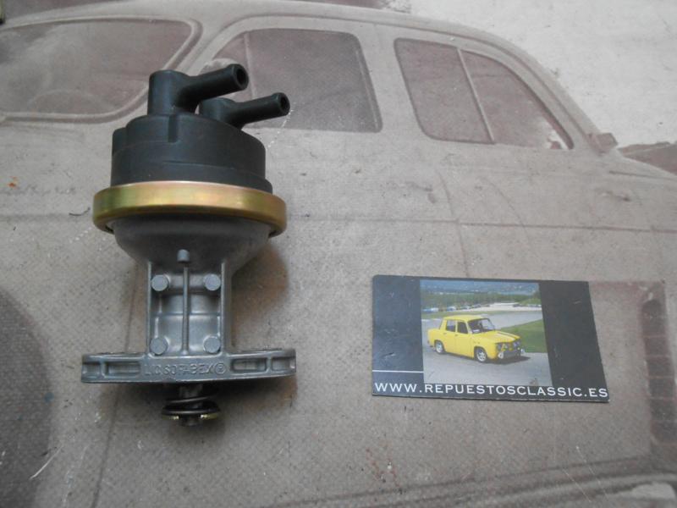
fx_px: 508
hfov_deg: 67.3
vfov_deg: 53.1
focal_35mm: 26
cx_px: 338
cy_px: 254
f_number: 3.5
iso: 400
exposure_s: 1/25
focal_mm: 4.6
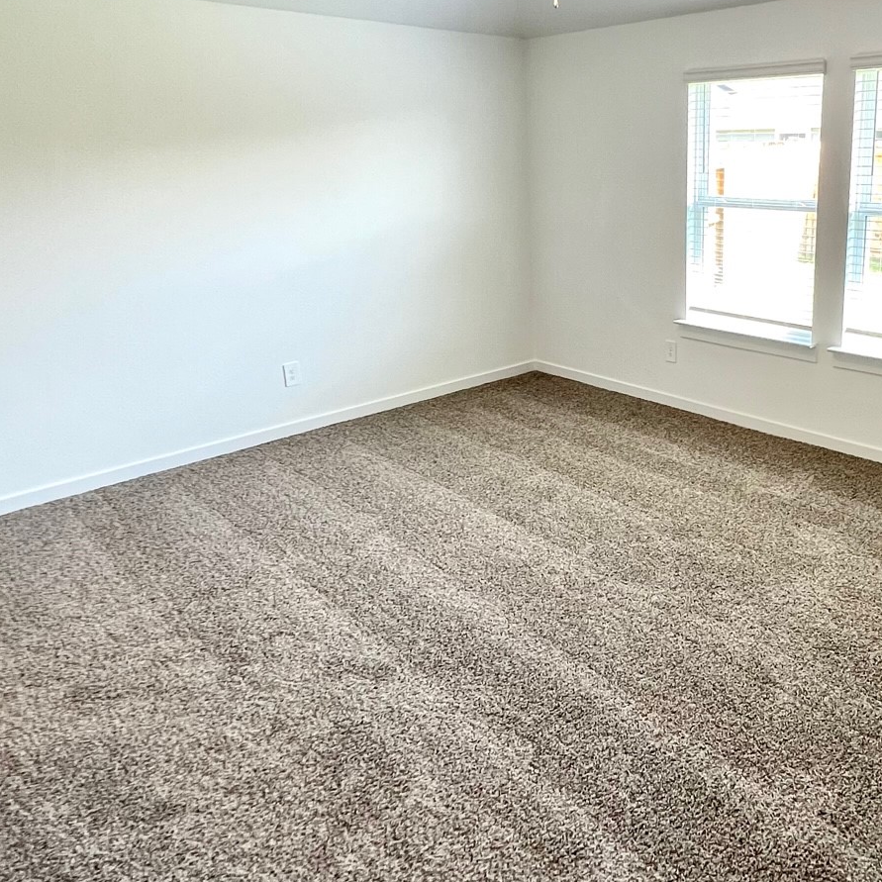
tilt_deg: -10.7
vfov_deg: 59.9
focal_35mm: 26
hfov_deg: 58.7
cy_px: 318
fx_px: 749
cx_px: 629
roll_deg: -0.1
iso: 250
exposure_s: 1/120
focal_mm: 1.57
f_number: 1.8
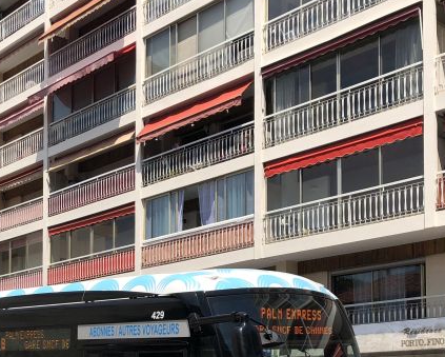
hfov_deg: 29.3
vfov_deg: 23.5
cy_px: 368
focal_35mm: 62
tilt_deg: +1.9
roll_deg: -0.6
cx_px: 52
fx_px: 817
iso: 25
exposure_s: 1/2667
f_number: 1.8
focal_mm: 4
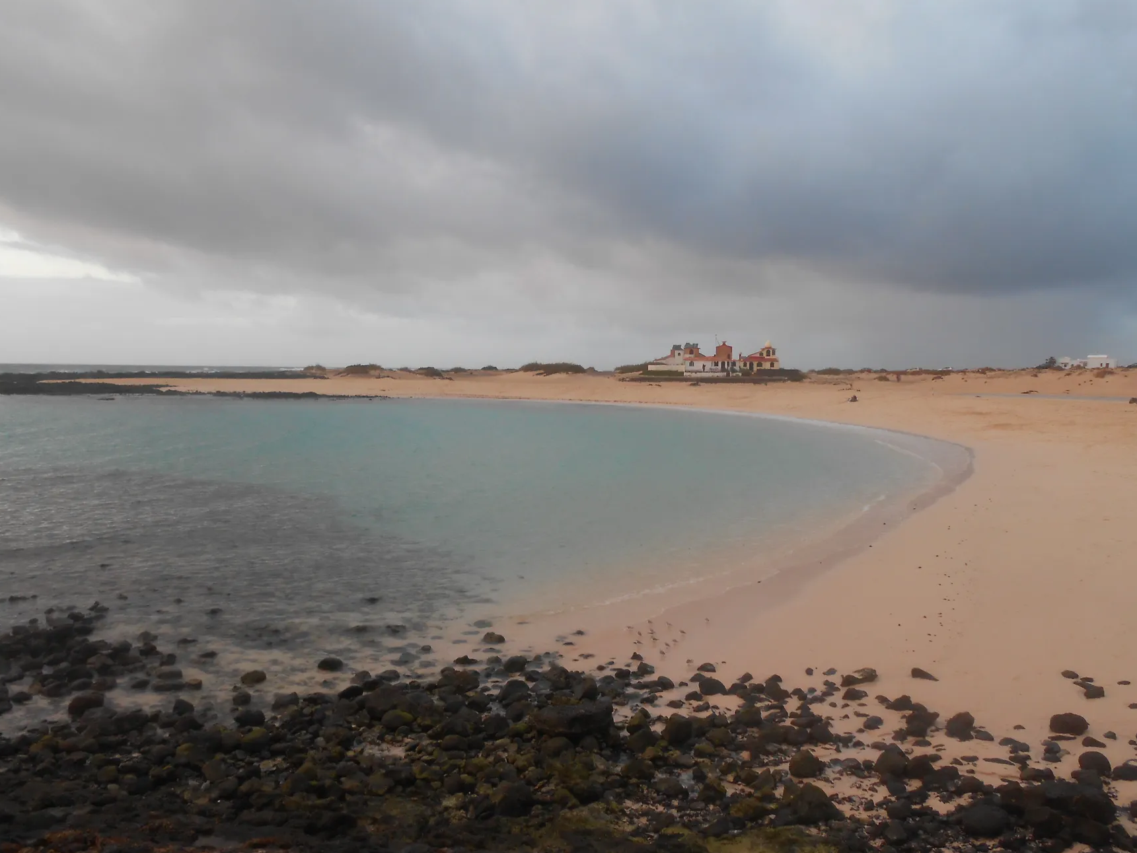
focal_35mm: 29
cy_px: 449
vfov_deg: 48.2
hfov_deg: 61.6
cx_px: 588
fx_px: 953
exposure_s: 1/30
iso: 100
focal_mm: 4.6
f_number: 3.5
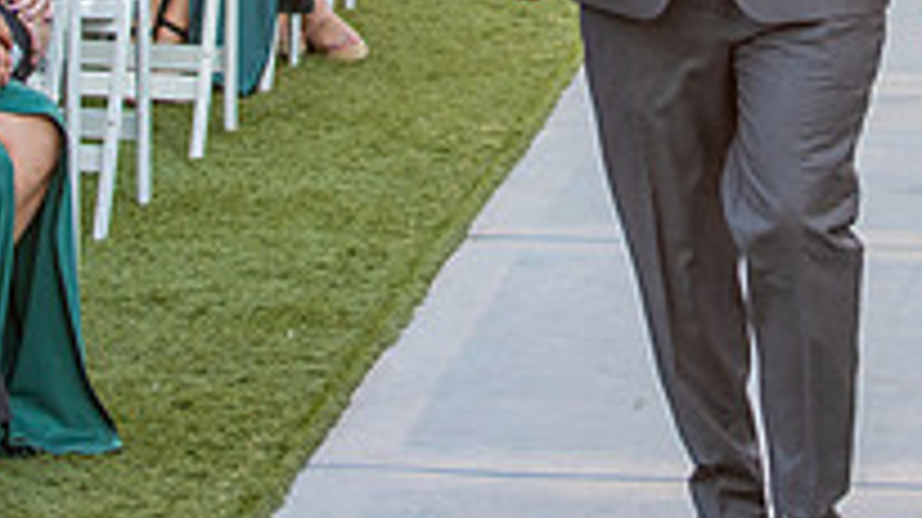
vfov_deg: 5.8
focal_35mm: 208
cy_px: -304
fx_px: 5082
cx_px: 774
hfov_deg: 10.3
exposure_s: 1/320
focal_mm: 70
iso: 800
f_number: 4
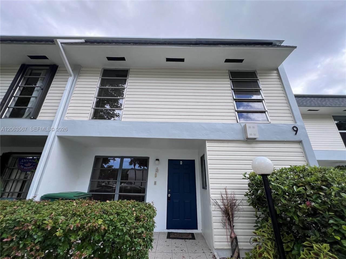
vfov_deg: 89.9
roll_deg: -1.5
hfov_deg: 106.2
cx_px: 173
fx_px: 130
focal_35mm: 13
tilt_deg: +22.3
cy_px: 130
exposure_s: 1/477
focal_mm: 1.57
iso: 32
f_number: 1.8
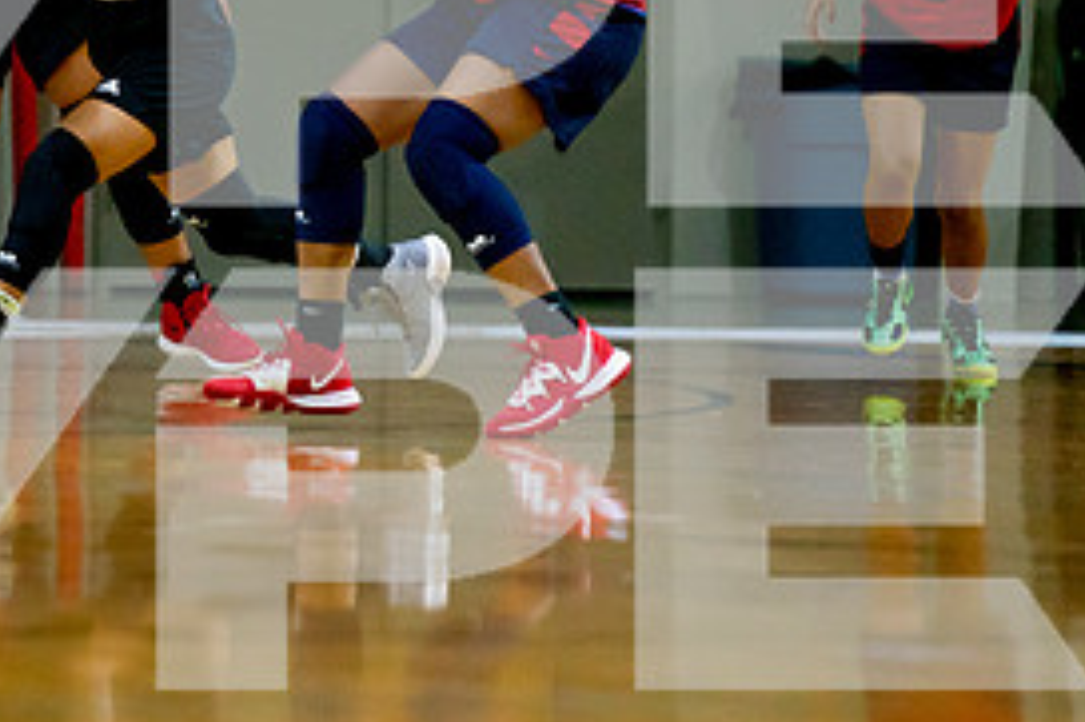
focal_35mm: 427
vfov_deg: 3.2
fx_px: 12861
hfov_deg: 4.8
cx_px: 92
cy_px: -2
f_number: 2.8
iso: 4000
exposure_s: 1/1000
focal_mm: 200
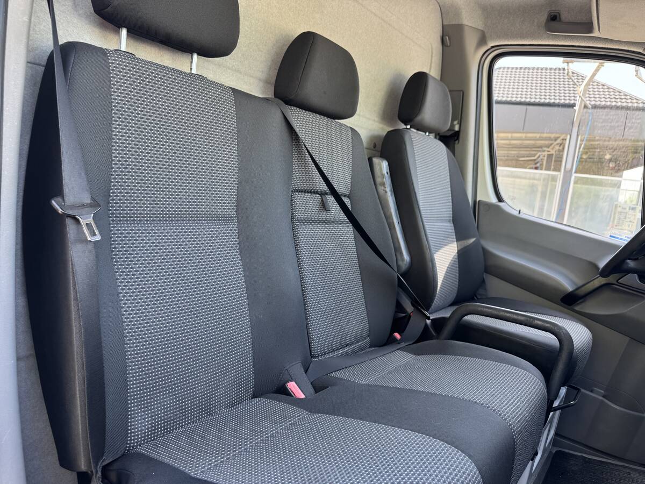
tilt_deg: -5.7
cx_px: 322
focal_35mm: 24
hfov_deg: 71.6
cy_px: 242
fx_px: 447
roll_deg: -7.4
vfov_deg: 56.8
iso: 100
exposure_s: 1/130
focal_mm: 6.76
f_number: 1.78
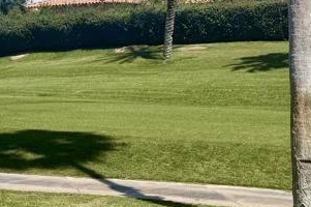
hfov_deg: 23.7
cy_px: 31
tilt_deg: +1.0
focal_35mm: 85
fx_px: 733
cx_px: 85
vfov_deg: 15.9
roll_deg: +2.2
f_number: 1.78
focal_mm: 6.76
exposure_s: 1/5319
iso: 80
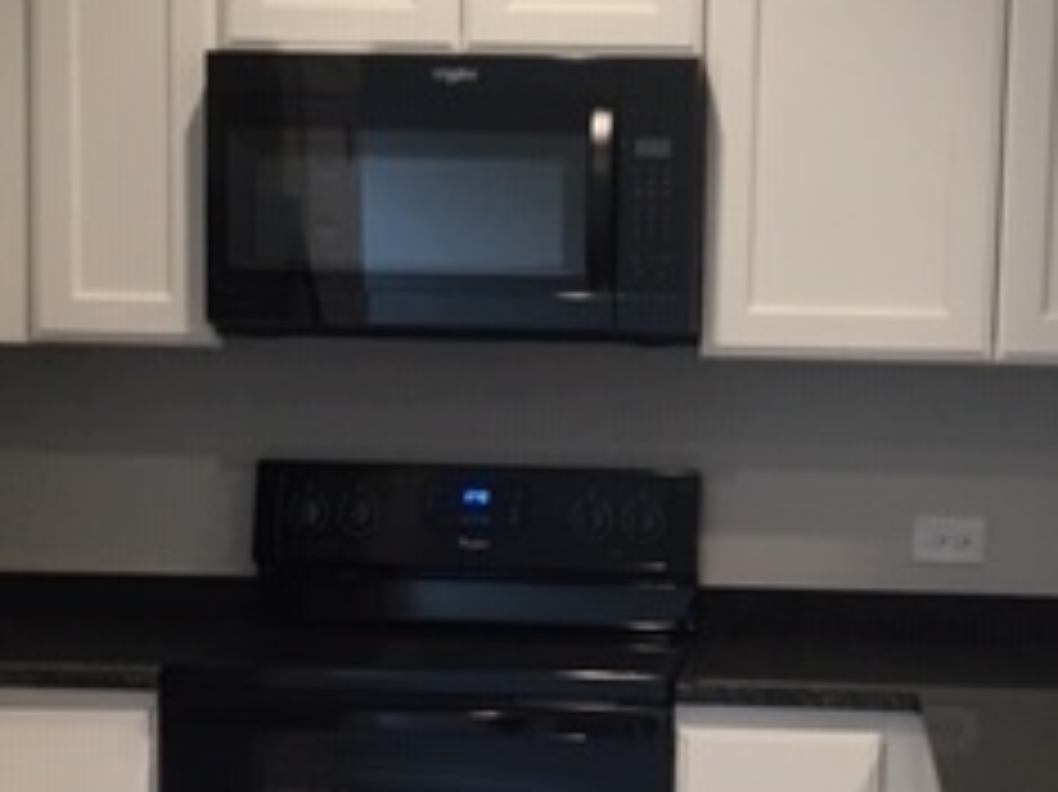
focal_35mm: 79
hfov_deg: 24.7
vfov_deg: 18.6
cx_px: 639
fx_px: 2413
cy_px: 544
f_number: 2.2
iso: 80
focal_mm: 4.15
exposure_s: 1/30
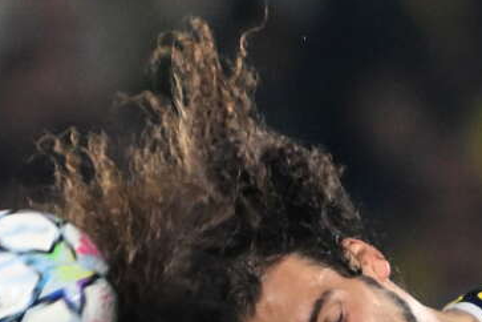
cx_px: 416
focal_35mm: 1412
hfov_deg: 1.5
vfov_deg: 1.0
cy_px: 530
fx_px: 18904
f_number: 2.8
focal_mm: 400
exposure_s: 1/1600
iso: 1600
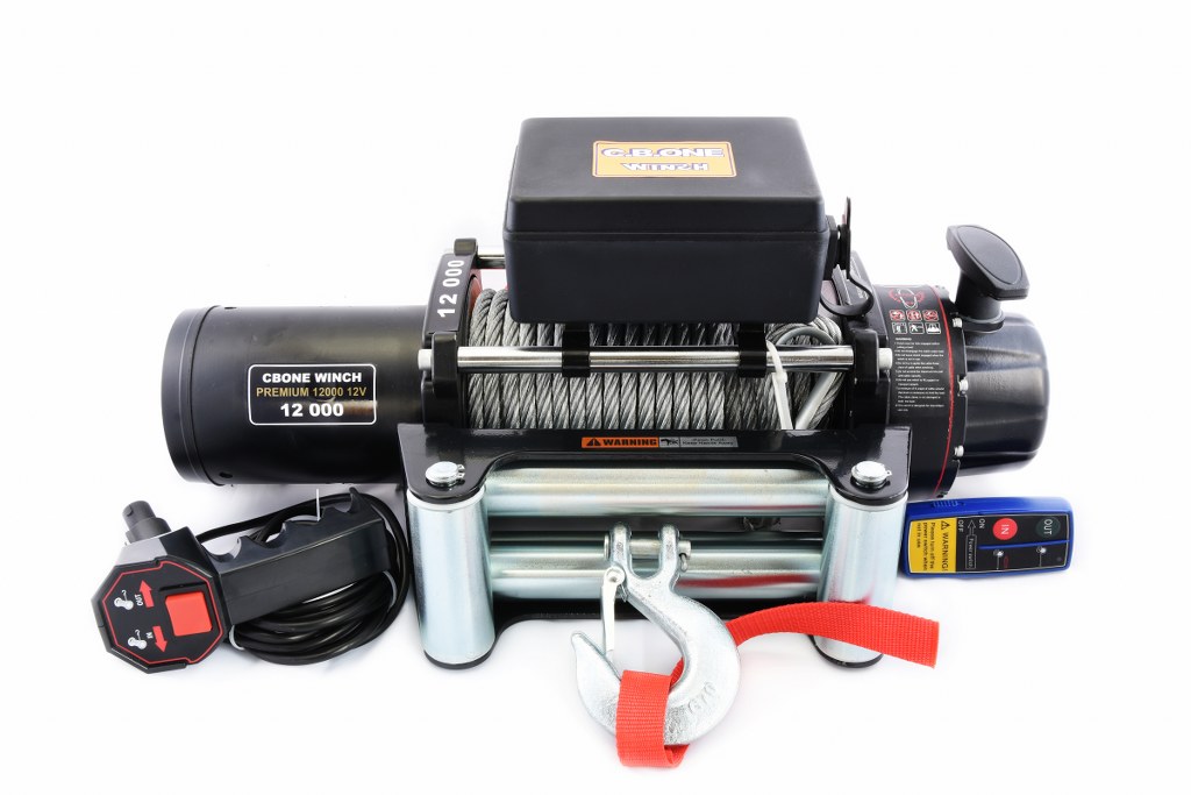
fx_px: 1340
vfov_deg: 33.0
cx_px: 596
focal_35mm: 40
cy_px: 398
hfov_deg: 47.9
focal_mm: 27
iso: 100
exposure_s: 1.3
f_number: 13
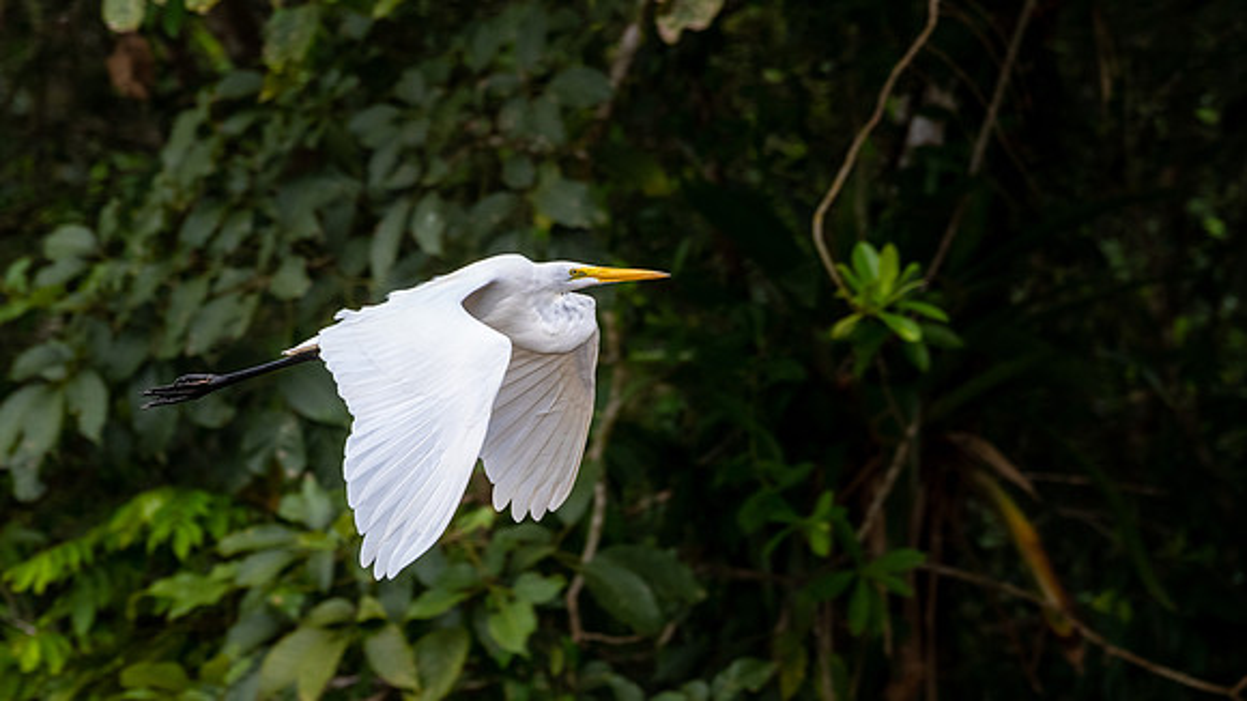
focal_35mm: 562
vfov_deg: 2.2
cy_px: 580
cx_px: 662
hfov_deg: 3.8
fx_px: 18566
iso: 800
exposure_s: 1/1000
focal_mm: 380
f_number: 8
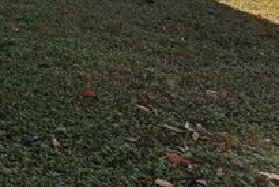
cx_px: -359
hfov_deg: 16.0
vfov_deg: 15.5
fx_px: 574
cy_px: -164
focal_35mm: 74
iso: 400
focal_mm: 14
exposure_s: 1/400
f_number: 8
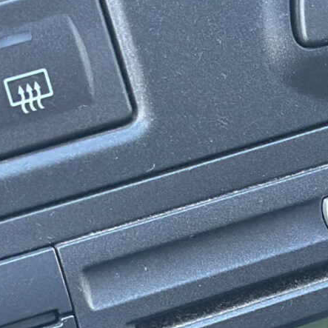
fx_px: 2626
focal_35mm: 245
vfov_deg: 7.1
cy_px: 378
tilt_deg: -38.2
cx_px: 517
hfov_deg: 7.0
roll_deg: +0.4
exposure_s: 1/60
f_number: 1.78
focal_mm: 6.86
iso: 200
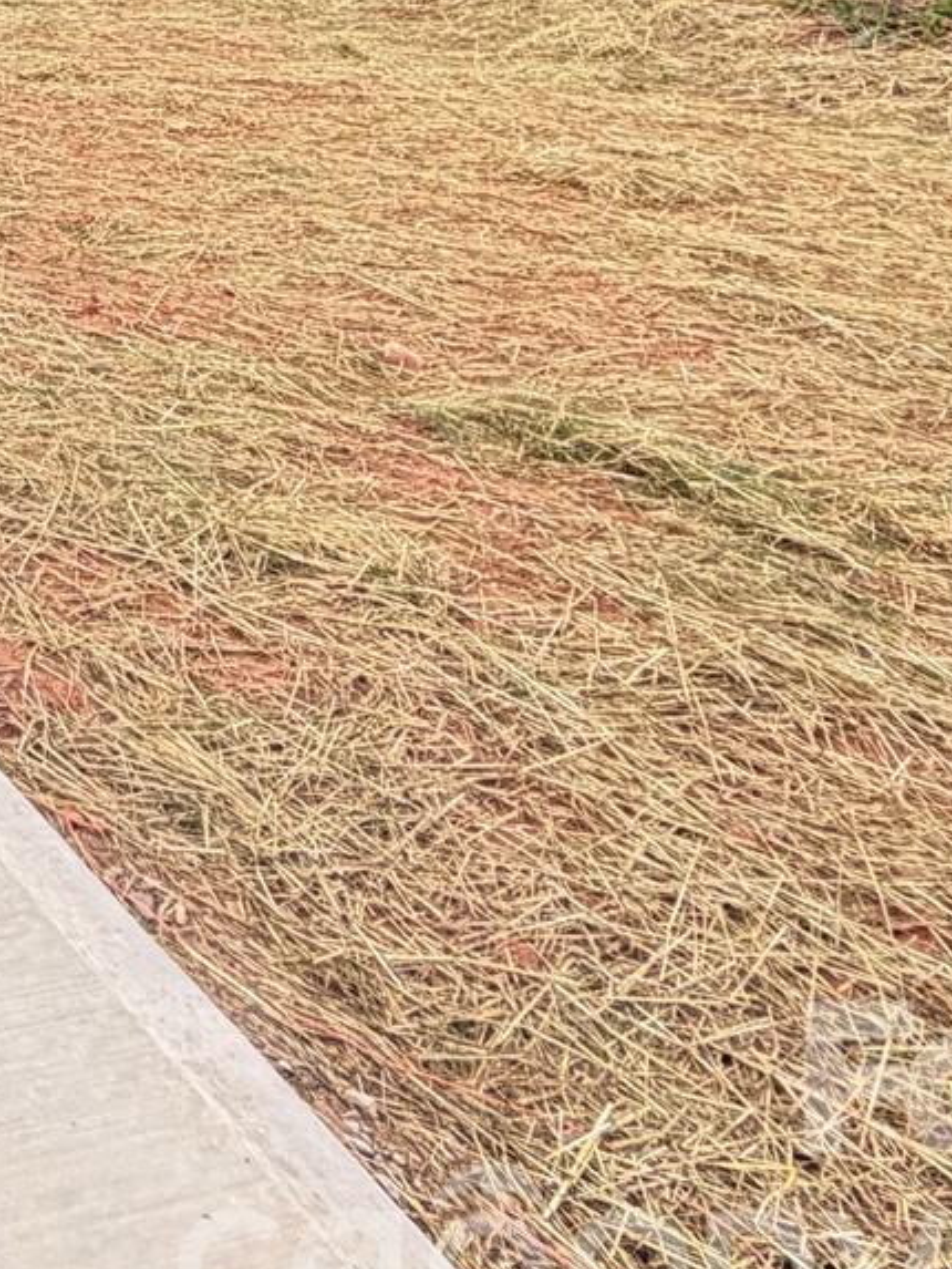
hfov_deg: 20.6
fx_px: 1833
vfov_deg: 31.7
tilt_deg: -8.0
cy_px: -266
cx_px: -757
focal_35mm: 50
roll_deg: -1.2
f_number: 2.2
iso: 125
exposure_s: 1/121
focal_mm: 2.22
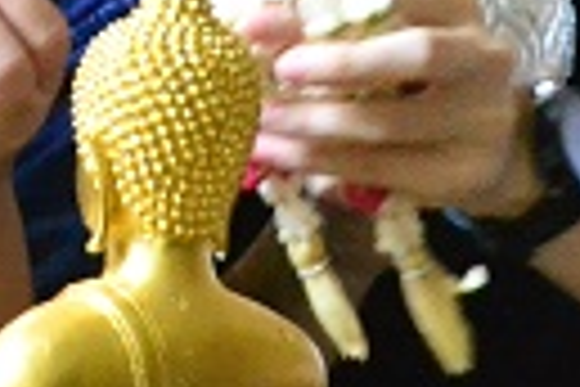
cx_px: -193
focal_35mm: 372
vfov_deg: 3.7
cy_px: 38
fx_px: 5993
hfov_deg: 5.5
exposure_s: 1/80
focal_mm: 40
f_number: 5.3
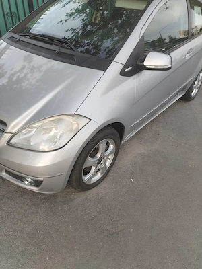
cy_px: 134
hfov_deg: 48.2
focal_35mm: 29
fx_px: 226
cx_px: 101
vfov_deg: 61.7
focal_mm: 4.75
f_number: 1.8
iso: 100
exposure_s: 1/109
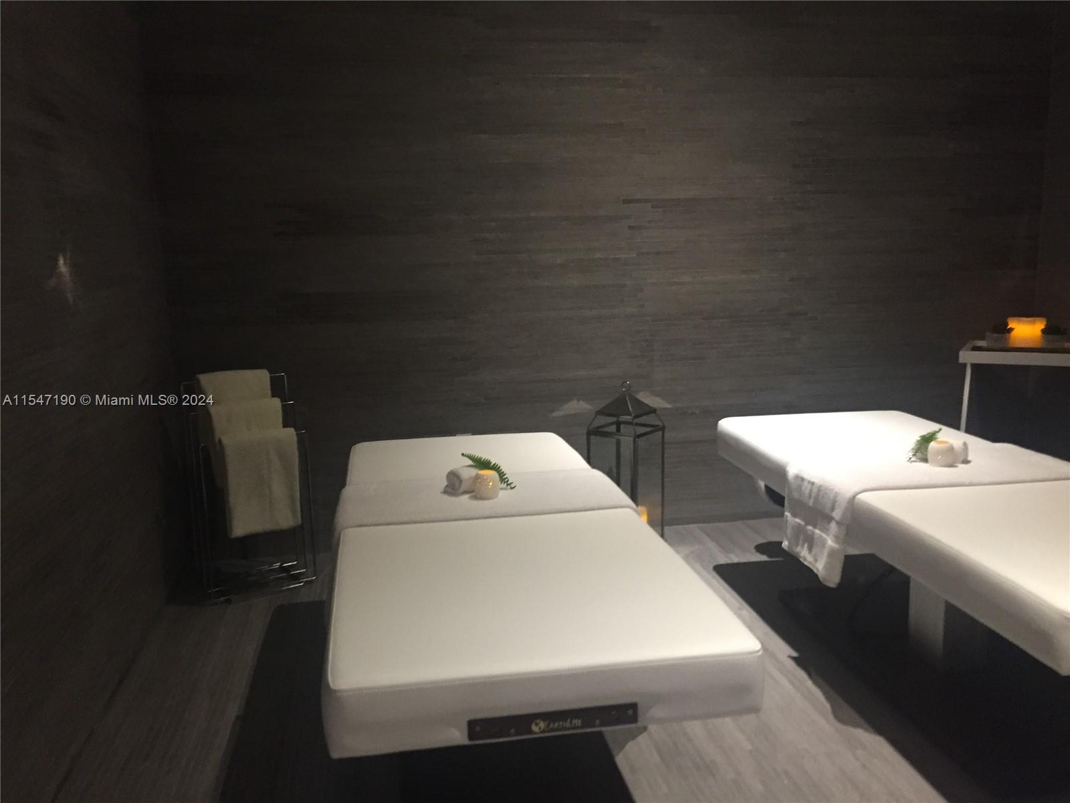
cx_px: 535
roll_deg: +1.3
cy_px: 402
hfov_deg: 61.7
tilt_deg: -6.1
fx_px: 896
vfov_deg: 48.2
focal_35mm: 29
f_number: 2.2
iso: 250
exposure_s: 1/24
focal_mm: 4.15
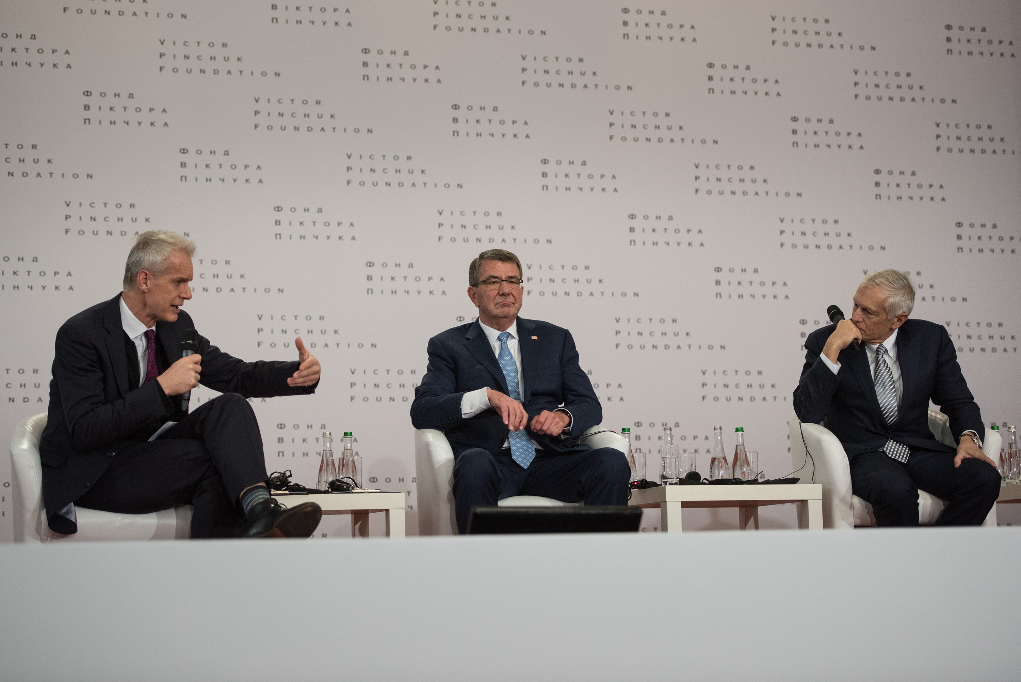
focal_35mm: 86
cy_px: 341
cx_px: 510
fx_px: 2440
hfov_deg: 23.6
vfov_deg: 15.9
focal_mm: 86
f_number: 2.8
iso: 1600
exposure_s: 1/160
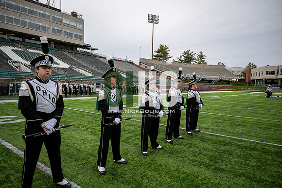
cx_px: 141
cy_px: 94
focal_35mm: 24
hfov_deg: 73.7
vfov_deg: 53.2
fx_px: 188
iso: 125
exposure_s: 1/500
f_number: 2.8
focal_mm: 24
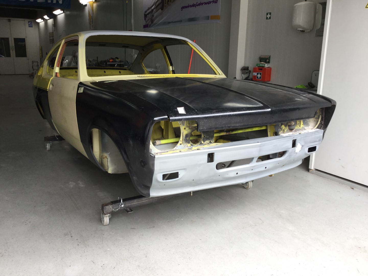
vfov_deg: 45.4
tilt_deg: -16.0
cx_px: 184
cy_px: 138
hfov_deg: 58.4
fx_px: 330
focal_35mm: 31
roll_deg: -2.7
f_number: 2.4
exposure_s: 1/100
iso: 32
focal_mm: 3.3
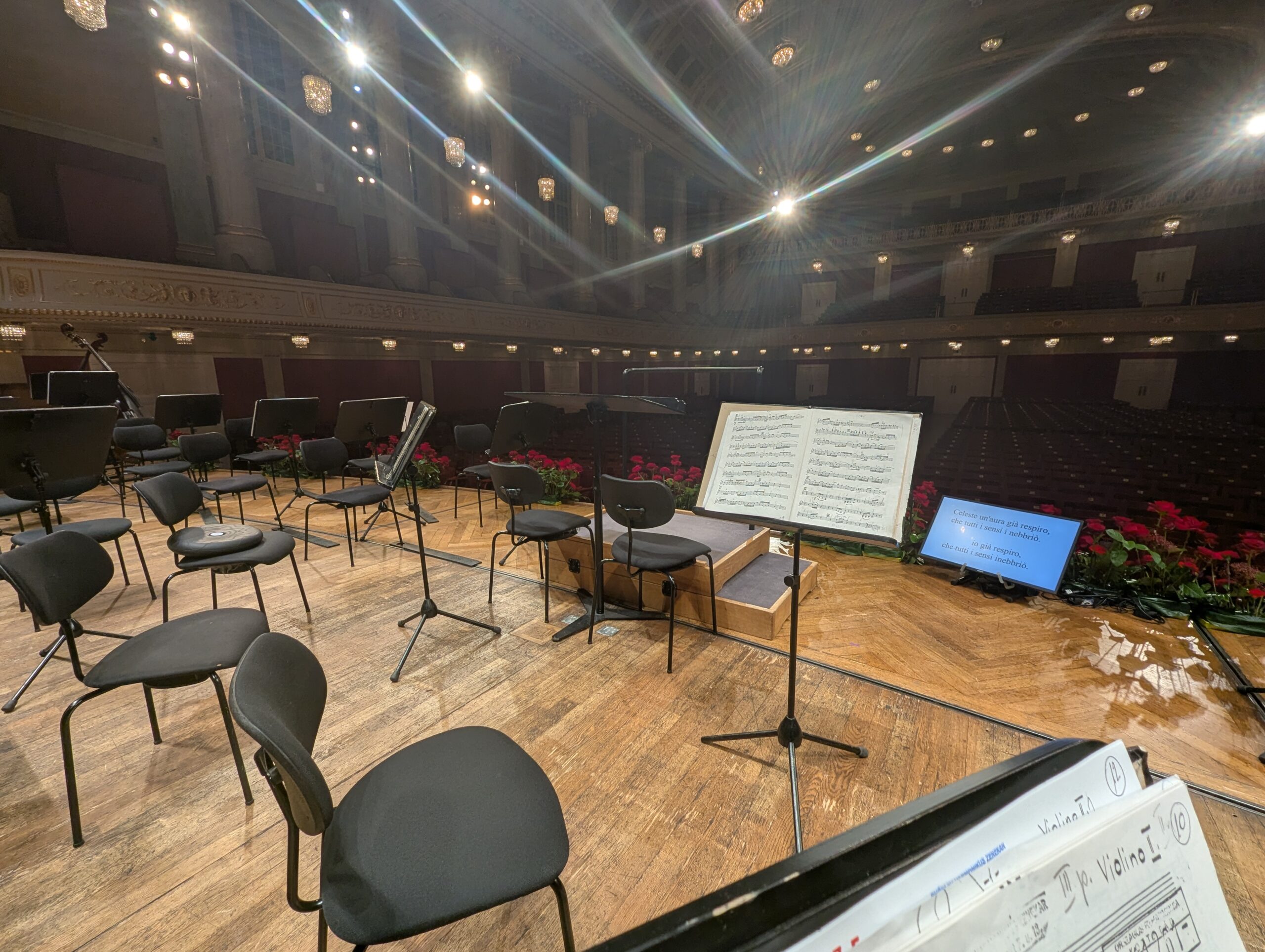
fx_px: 476
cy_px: 476
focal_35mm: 13
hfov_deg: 106.1
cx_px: 632
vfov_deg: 90.1
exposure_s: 1/61.6
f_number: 2.2
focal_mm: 1.95
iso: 45
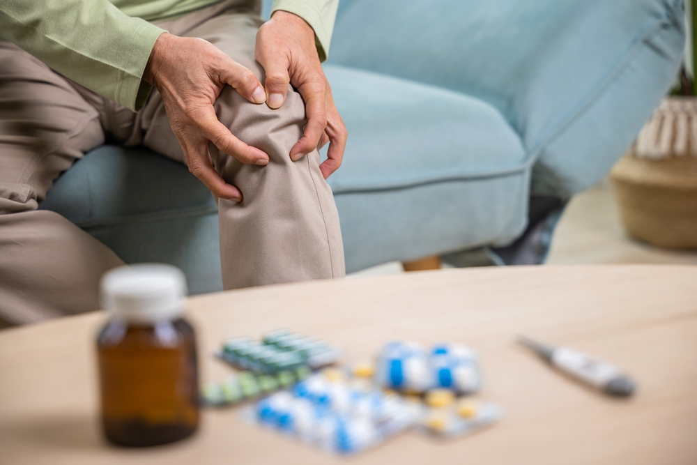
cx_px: 348
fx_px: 1355
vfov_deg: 19.5
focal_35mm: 70
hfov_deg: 28.8
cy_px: 232
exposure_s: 1/200
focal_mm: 70
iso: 250
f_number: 2.8
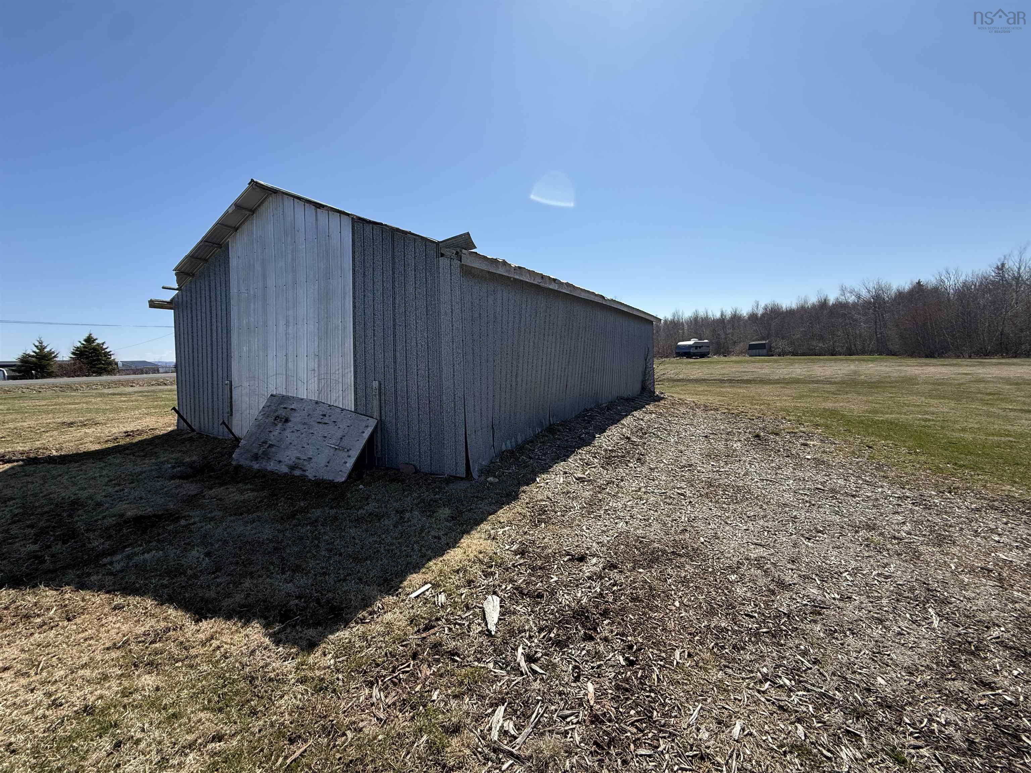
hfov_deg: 102.1
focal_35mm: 14
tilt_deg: -4.3
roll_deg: +1.3
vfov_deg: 85.7
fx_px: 417
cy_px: 386
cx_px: 516
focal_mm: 2.22
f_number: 2.2
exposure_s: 1/1698
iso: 50
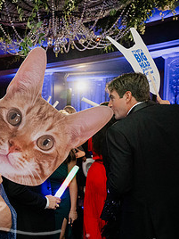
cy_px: 151
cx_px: -45
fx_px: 345
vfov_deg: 37.9
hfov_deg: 25.6
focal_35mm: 50
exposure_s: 1/125
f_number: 2.8
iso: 3200
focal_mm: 24
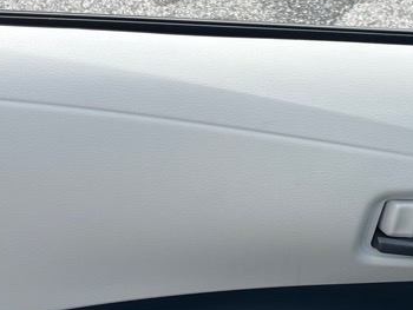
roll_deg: -4.4
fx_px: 907
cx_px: 330
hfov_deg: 25.2
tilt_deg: -38.5
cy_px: 246
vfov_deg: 19.2
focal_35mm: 76
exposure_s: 1/1009
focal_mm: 5.1
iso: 50
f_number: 1.6
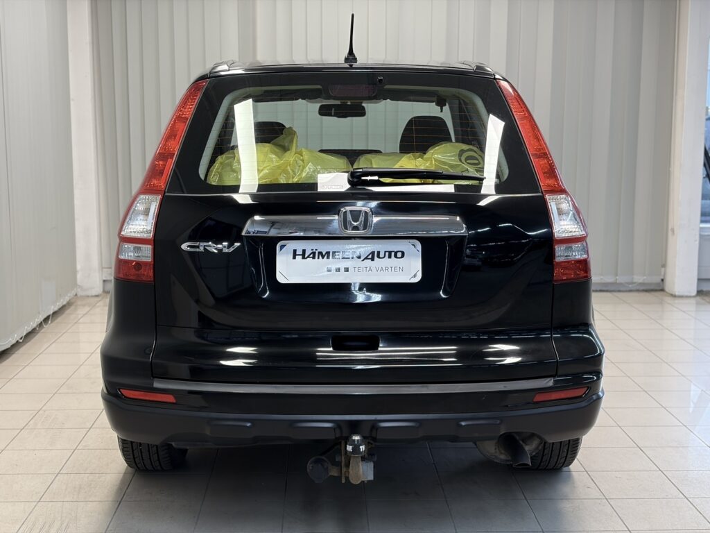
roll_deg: -0.2
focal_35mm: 52
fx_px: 1067
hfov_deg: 36.8
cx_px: 355
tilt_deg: -10.0
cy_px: 266
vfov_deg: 28.0
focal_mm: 5.96
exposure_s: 1/50
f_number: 1.6
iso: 50
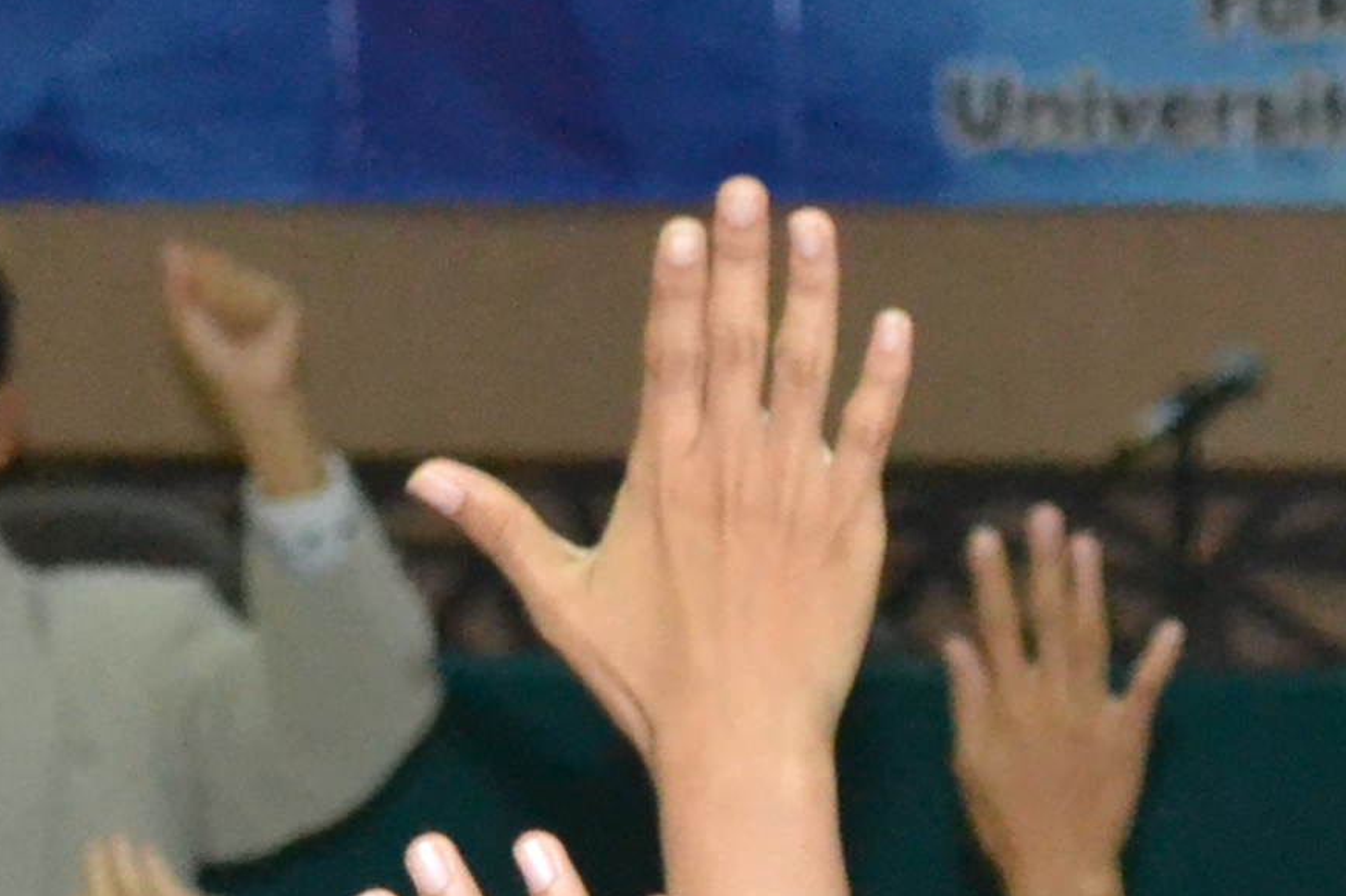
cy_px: 1247
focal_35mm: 437
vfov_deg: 3.1
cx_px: 508
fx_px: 16319
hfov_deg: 4.7
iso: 3200
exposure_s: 1/60
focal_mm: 55
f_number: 5.6
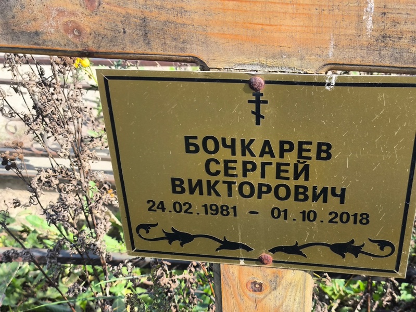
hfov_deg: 38.2
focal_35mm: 50
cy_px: 156
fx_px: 601
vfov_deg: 29.1
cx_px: 208
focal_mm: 4.71
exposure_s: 1/369
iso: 50
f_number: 1.7
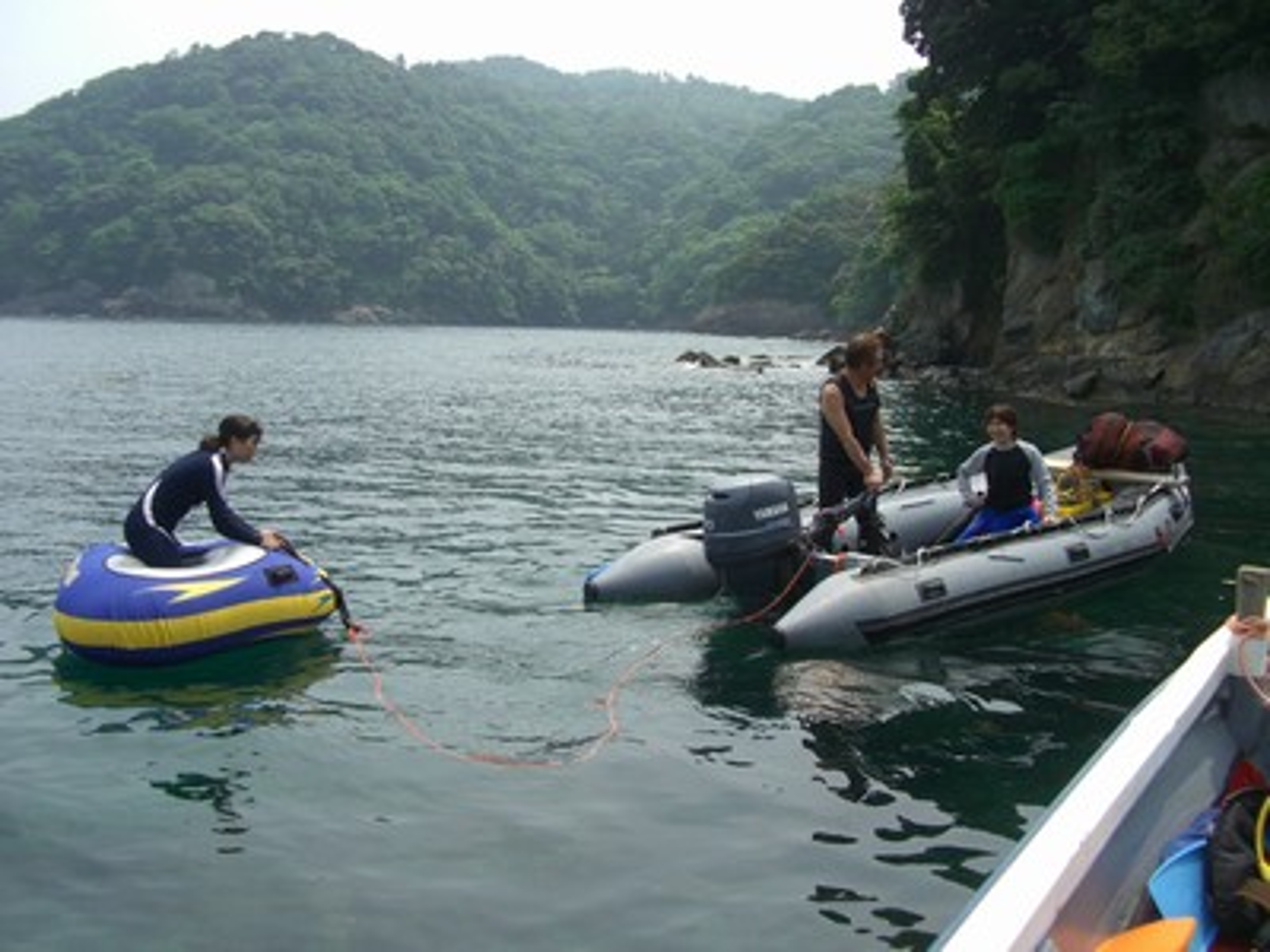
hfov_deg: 49.0
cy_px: 476
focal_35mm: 38
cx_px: 635
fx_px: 1394
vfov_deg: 37.7
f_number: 5.6
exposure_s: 1/250
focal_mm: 7.9
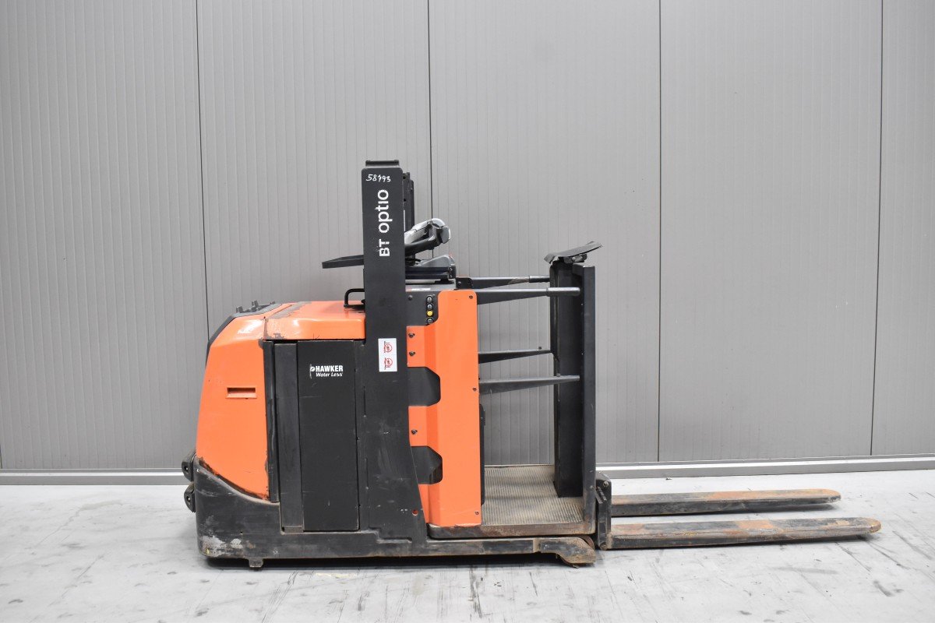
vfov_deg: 41.7
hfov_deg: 59.5
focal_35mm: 32
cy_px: 312
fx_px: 818
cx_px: 468
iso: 1600
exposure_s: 1/25
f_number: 5
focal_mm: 21
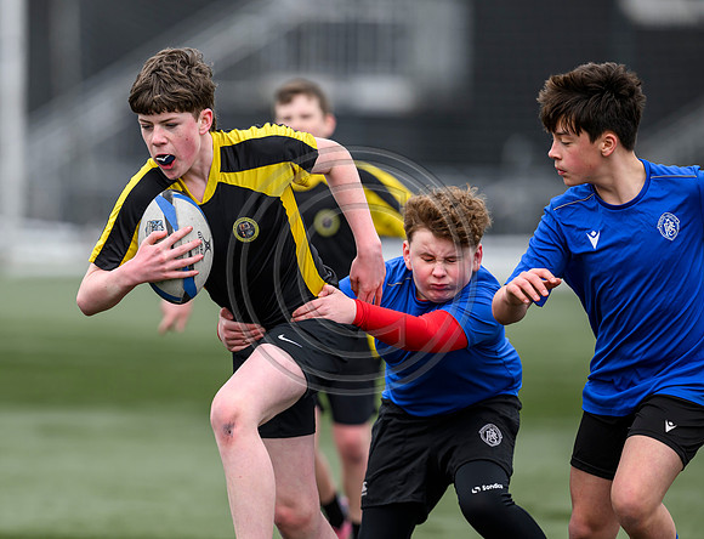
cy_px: 295
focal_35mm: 480
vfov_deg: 3.1
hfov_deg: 4.1
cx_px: 261
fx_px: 9842
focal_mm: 400
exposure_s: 1/2000
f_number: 3.5
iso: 500
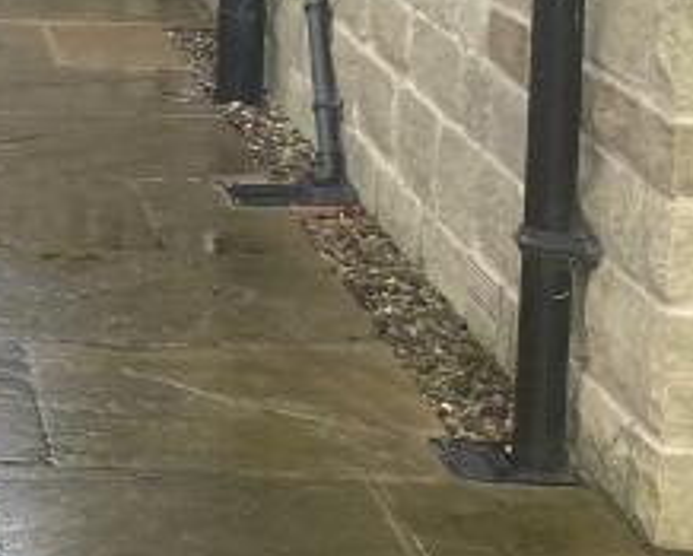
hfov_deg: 13.5
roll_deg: +1.5
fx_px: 2444
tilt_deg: -6.7
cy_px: -121
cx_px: -753
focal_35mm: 119
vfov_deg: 12.7
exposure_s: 1/658
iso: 32
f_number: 1.8
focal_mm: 4.25
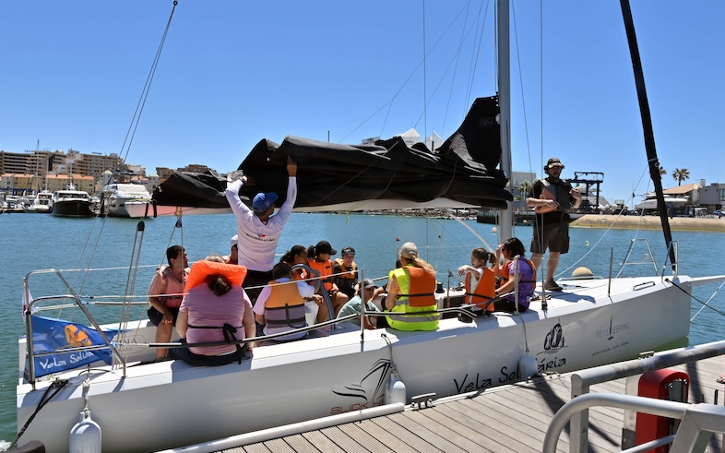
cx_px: 363
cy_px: 232
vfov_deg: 44.5
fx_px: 553
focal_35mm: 28
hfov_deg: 66.5
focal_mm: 18
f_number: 16
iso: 90
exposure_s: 1/125
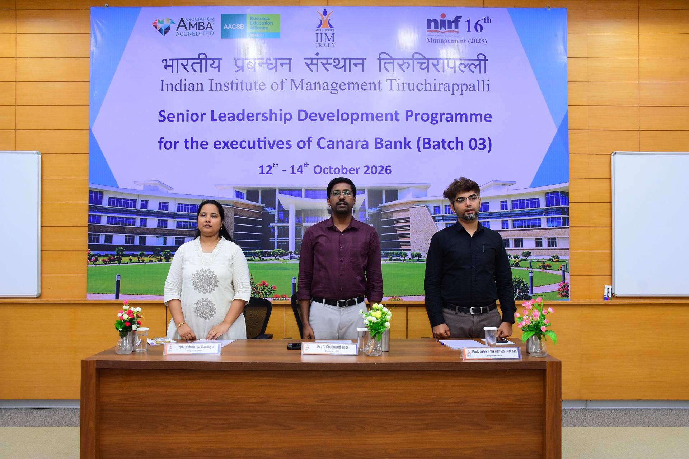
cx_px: 344
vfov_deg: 43.6
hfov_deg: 61.9
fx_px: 574
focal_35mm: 30
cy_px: 230
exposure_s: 1/60
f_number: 6.3
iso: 1000
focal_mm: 20
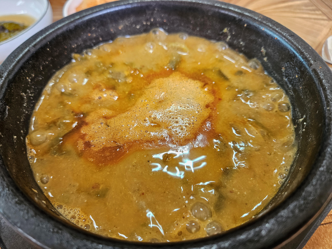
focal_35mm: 23
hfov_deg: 73.9
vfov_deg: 58.9
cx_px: 166
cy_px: 124
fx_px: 221
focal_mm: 5.4
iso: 200
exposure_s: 1/120
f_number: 1.8
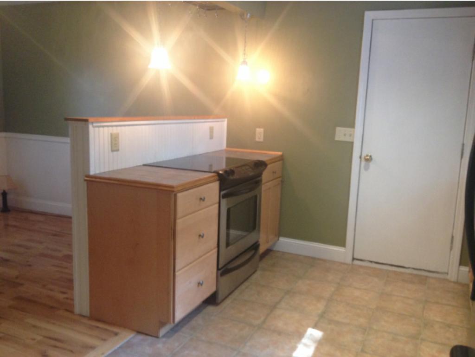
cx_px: 238
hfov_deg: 52.6
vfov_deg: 40.7
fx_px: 480
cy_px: 178
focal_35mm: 35
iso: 200
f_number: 2.4
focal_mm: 4.28
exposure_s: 1/20
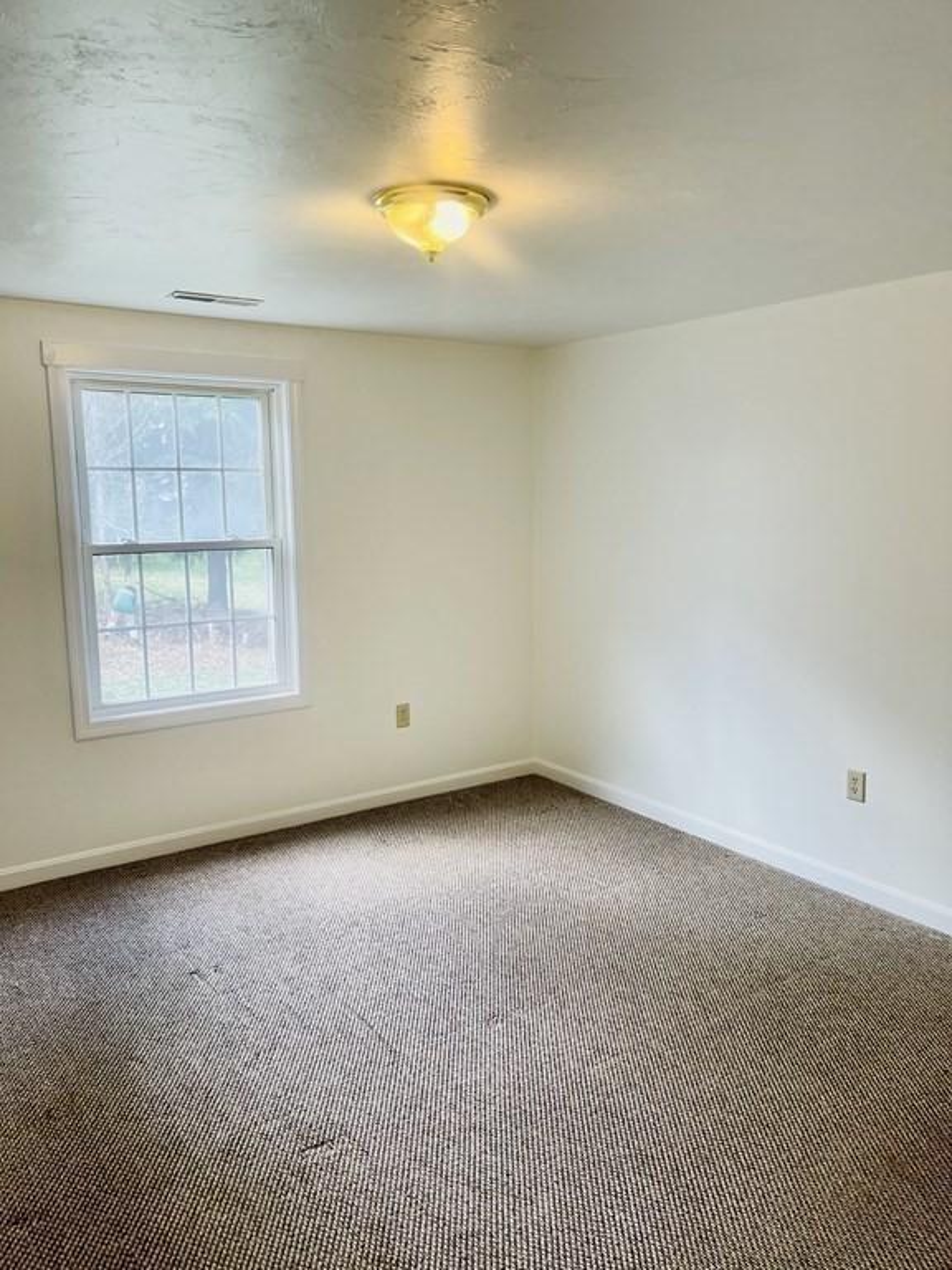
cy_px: 635
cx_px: 476
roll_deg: +0.4
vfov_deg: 67.3
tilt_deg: -6.2
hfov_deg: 53.1
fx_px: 953
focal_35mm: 26
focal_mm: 5.1
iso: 125
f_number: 1.6
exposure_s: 1/120
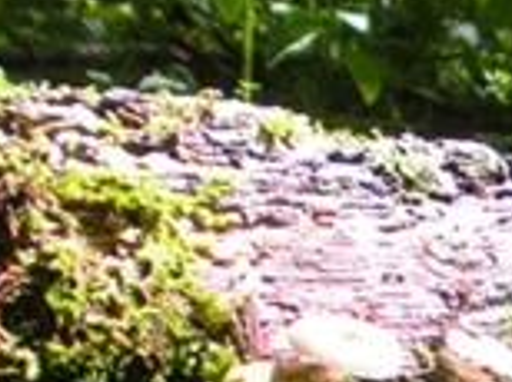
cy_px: 543
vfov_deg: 12.1
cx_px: 705
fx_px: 1728
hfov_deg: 15.8
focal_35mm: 117
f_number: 3.5
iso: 177
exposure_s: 1/140
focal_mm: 6.3
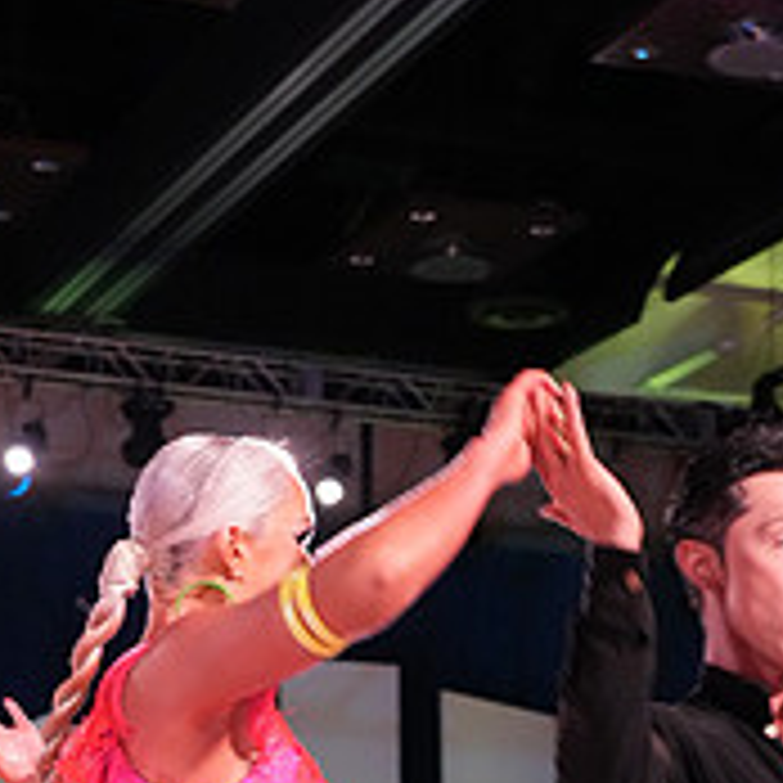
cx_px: 443
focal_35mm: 119
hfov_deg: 14.6
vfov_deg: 14.0
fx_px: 3045
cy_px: 1076
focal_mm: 42
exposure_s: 1/200
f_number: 5
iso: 3200
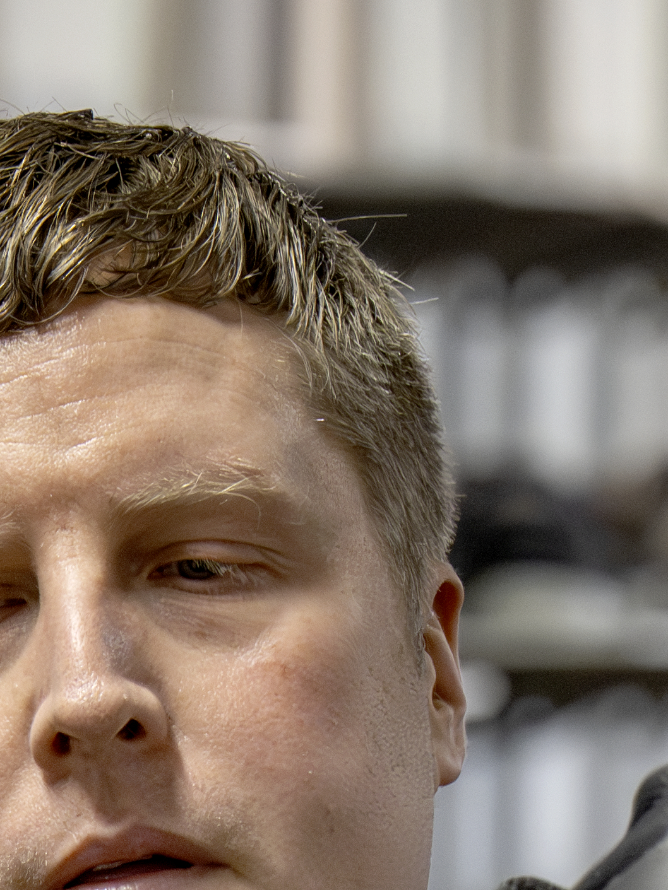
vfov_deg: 1.8
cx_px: -205
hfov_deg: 1.3
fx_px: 28951
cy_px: 1310
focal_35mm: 1125
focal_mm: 200
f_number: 8
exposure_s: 1/160
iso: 3200
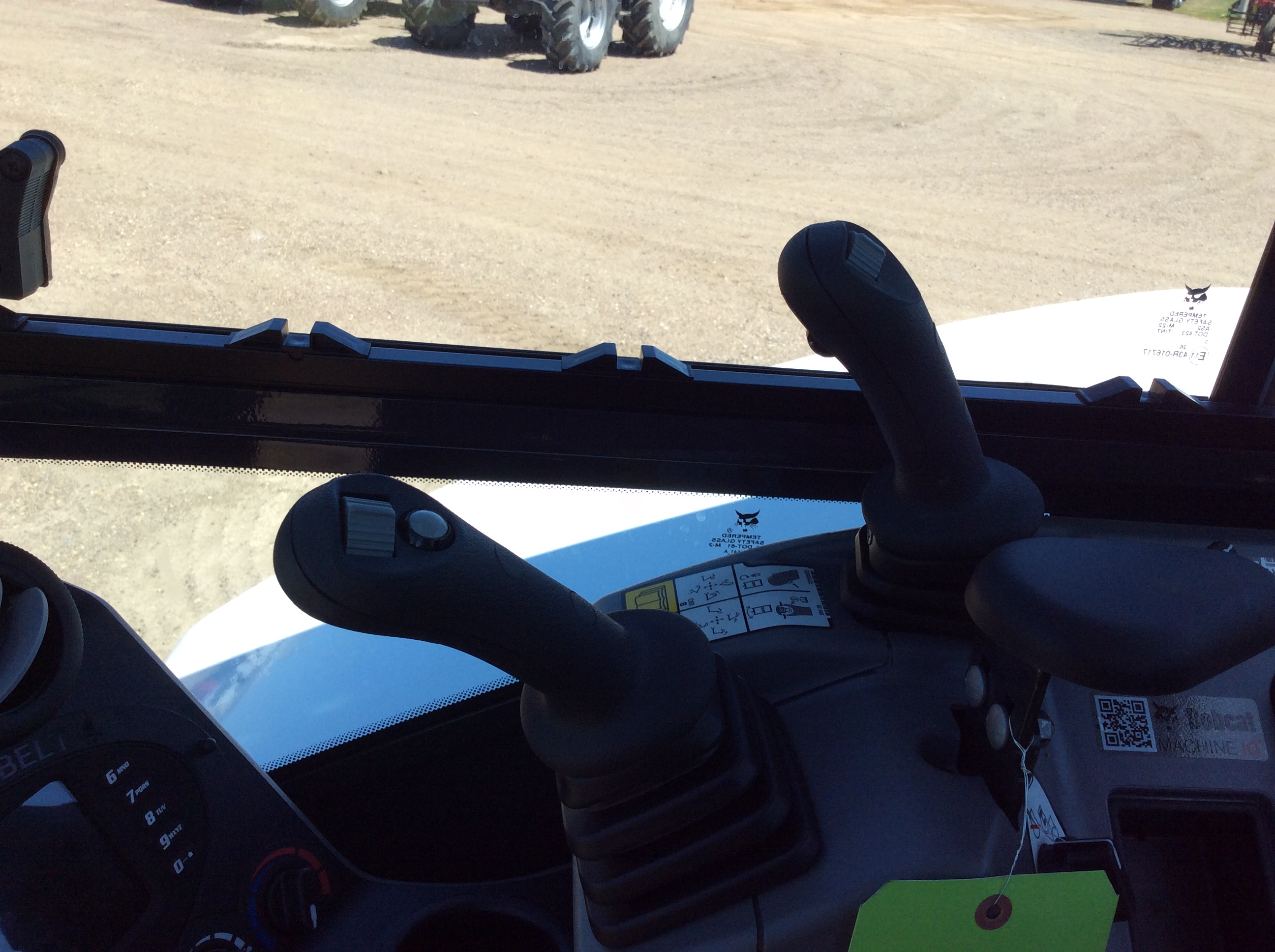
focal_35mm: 32
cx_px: 638
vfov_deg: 44.1
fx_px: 1177
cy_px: 476
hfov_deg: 56.9
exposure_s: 1/673
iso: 32
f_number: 2.4
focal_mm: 3.3
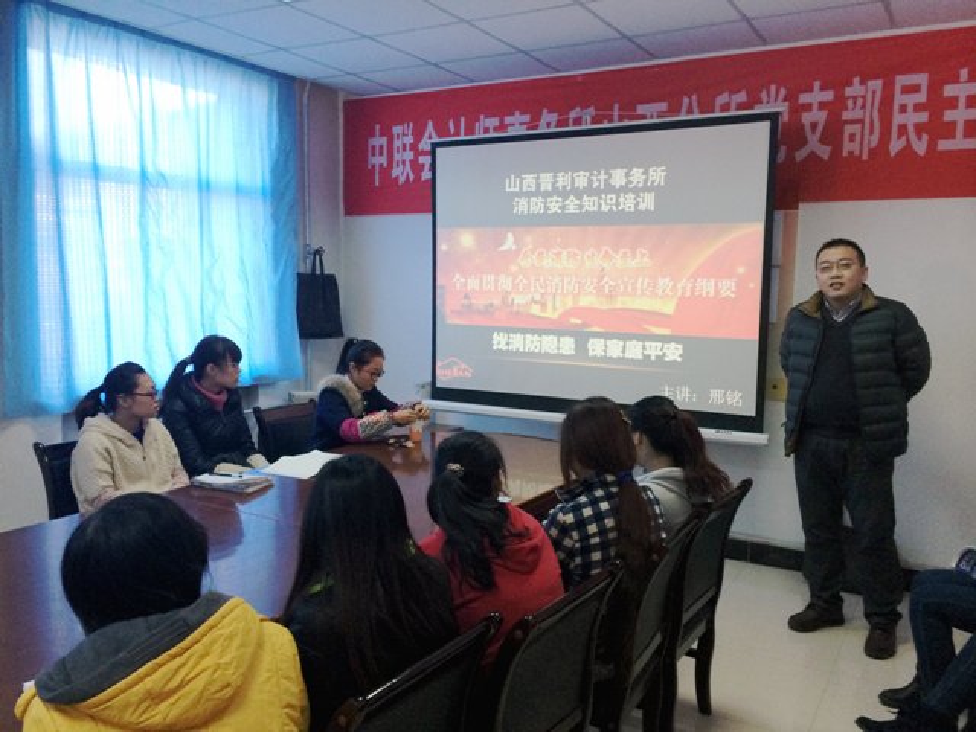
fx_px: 846
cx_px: 488
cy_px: 366
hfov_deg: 60.0
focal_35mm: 30
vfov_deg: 46.8
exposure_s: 1/30
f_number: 2.2
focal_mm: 4.12
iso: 100
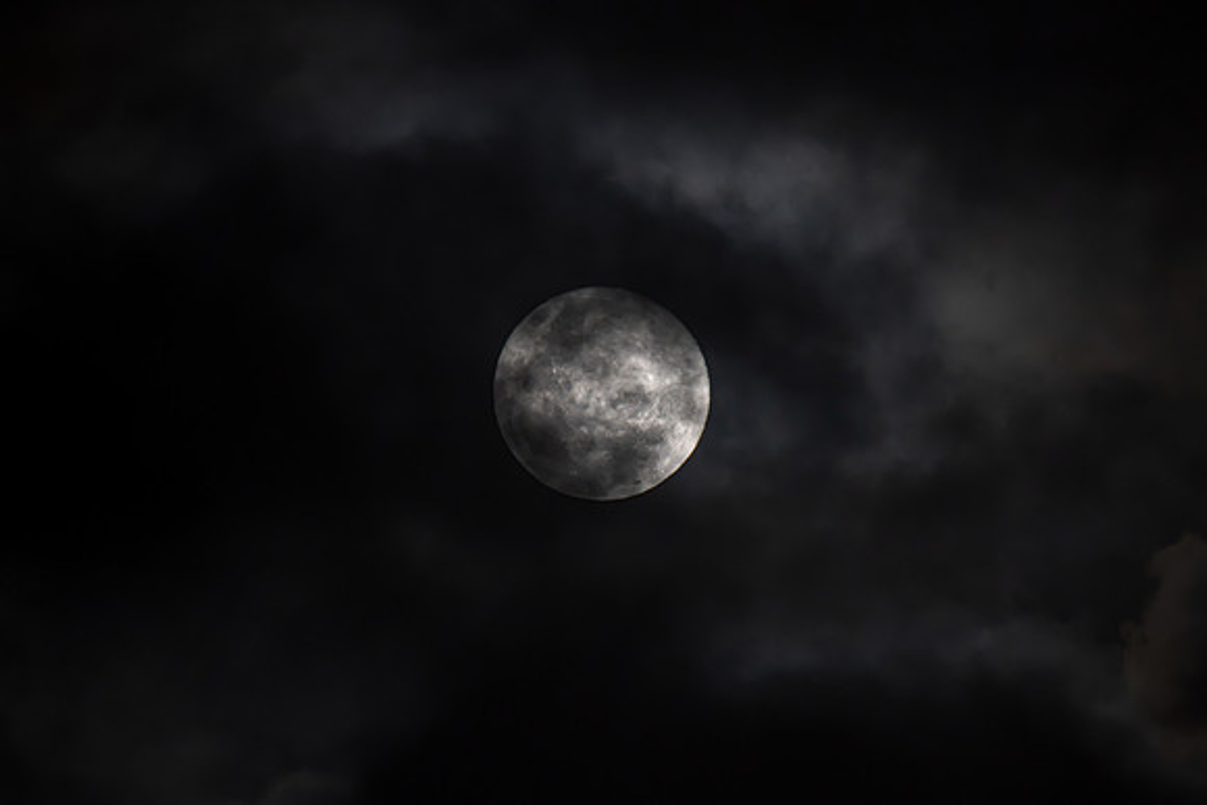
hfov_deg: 2.9
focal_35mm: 710
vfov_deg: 1.9
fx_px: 23799
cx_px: 631
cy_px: 381
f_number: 6.3
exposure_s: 1/100
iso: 400
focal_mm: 600
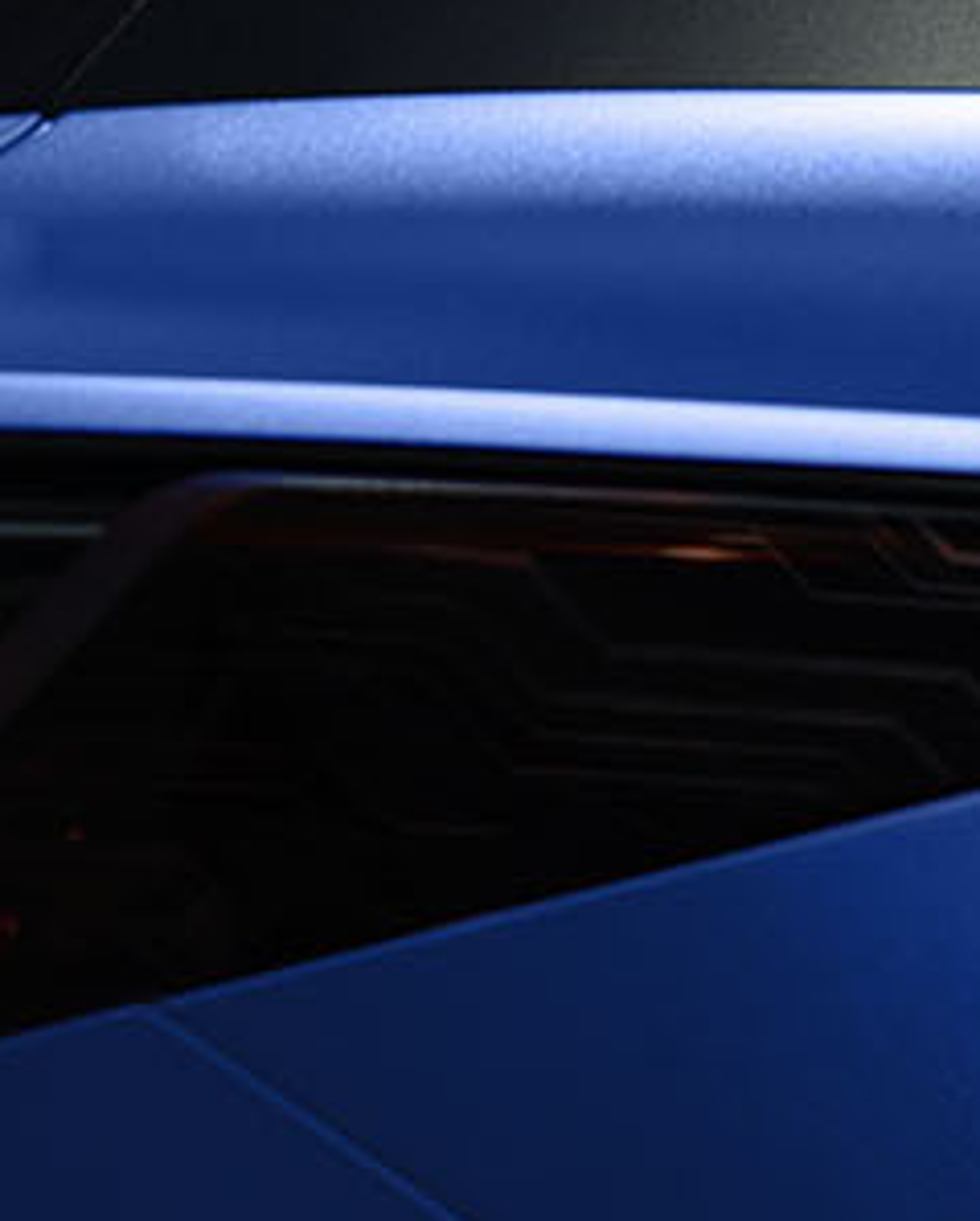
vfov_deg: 5.0
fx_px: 13828
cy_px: -860
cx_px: 1333
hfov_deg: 4.0
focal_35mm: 382
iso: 125
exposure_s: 1/2000
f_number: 3.5
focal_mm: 55
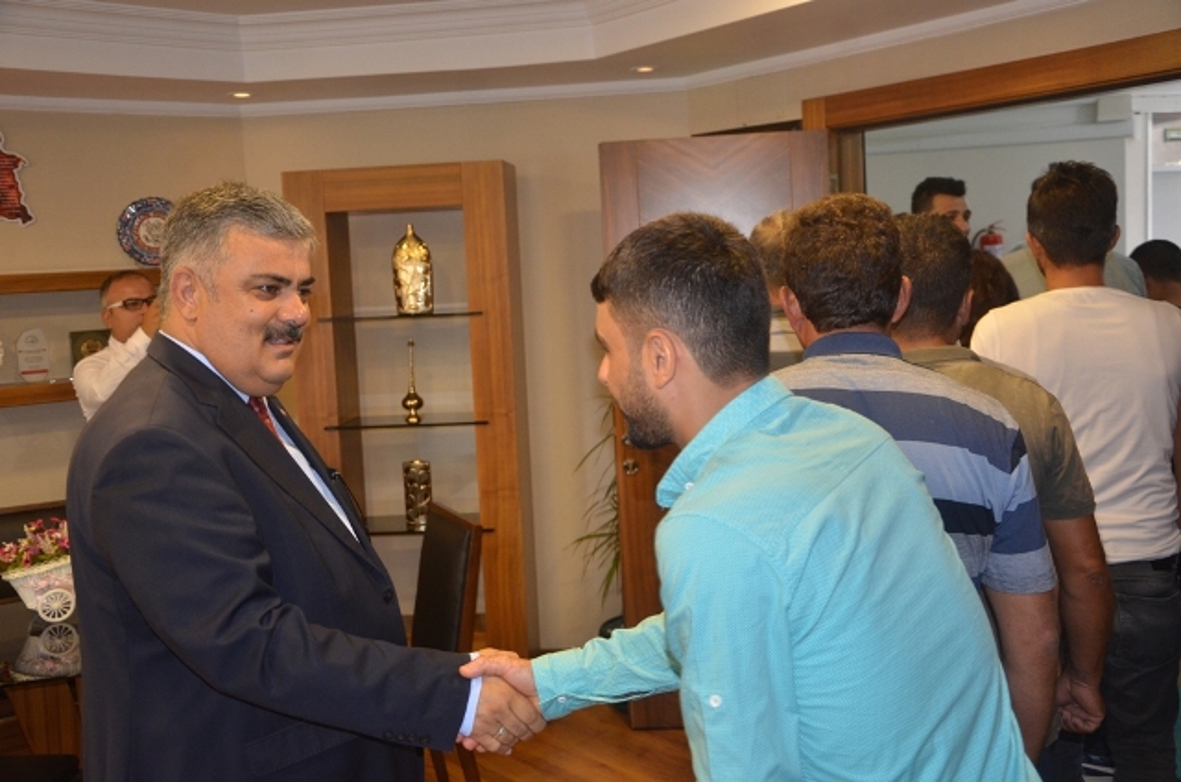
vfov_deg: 34.1
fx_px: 1277
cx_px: 590
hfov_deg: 49.6
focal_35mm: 39
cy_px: 391
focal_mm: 26
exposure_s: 1/60
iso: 800
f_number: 4
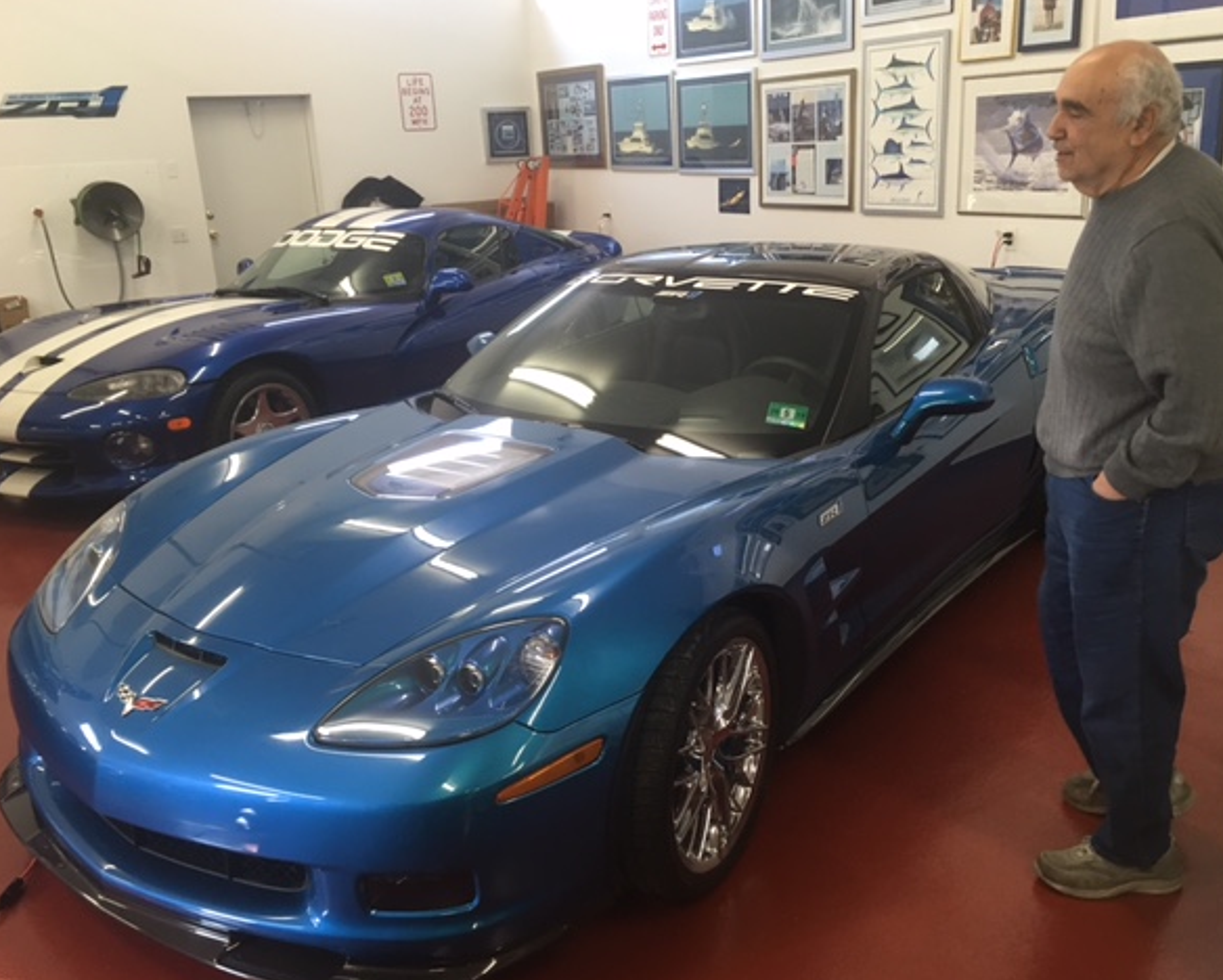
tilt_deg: -15.0
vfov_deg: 47.2
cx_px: 647
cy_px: 484
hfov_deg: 57.1
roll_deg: +2.2
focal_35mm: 31
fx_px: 1123
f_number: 2.2
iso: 100
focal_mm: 4.15
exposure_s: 1/30
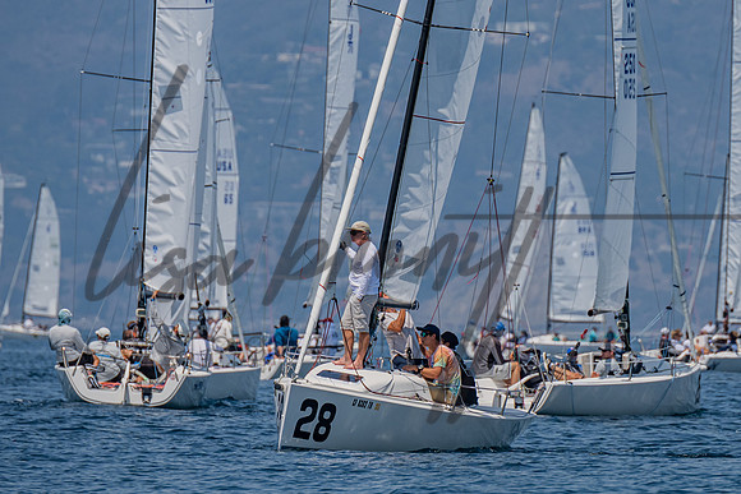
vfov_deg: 1.6
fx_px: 17513
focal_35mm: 851
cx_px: 516
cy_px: 148
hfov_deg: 2.4
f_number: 6.3
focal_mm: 400
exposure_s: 1/800
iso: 125
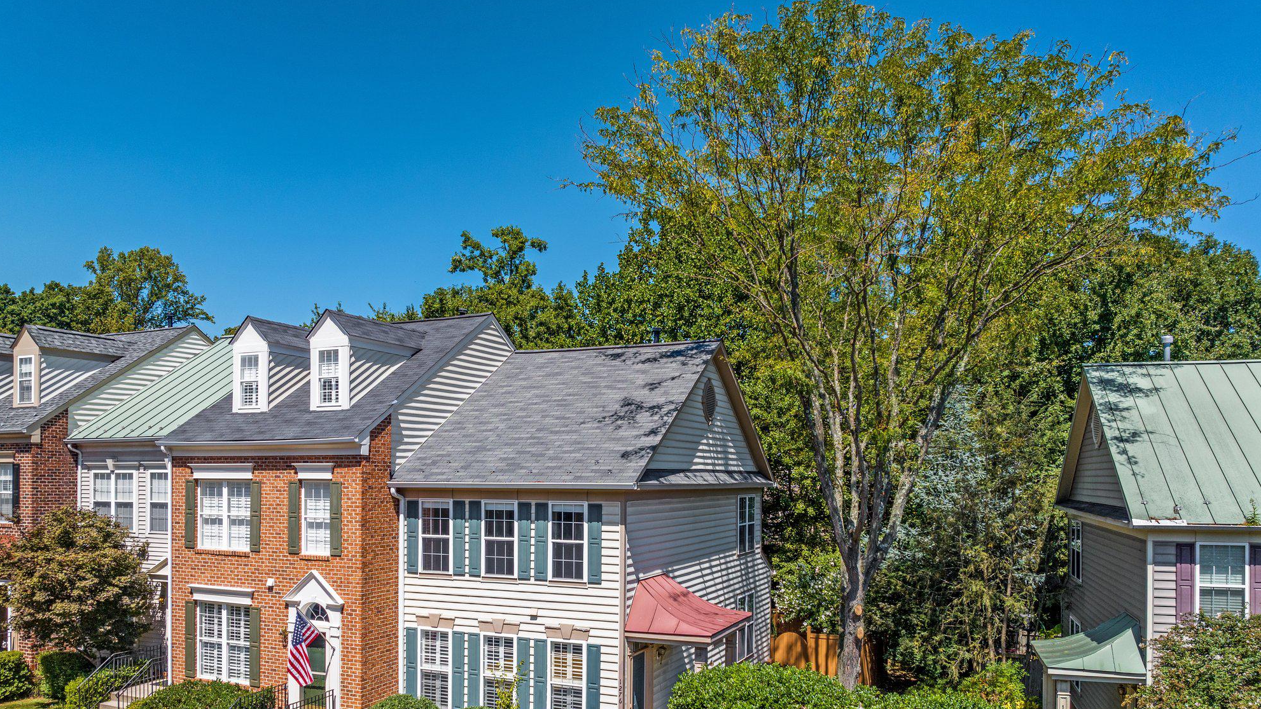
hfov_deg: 69.8
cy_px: 473
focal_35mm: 27
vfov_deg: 42.3
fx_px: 903
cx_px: 613
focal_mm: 12.29
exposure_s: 1/160
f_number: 4
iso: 100
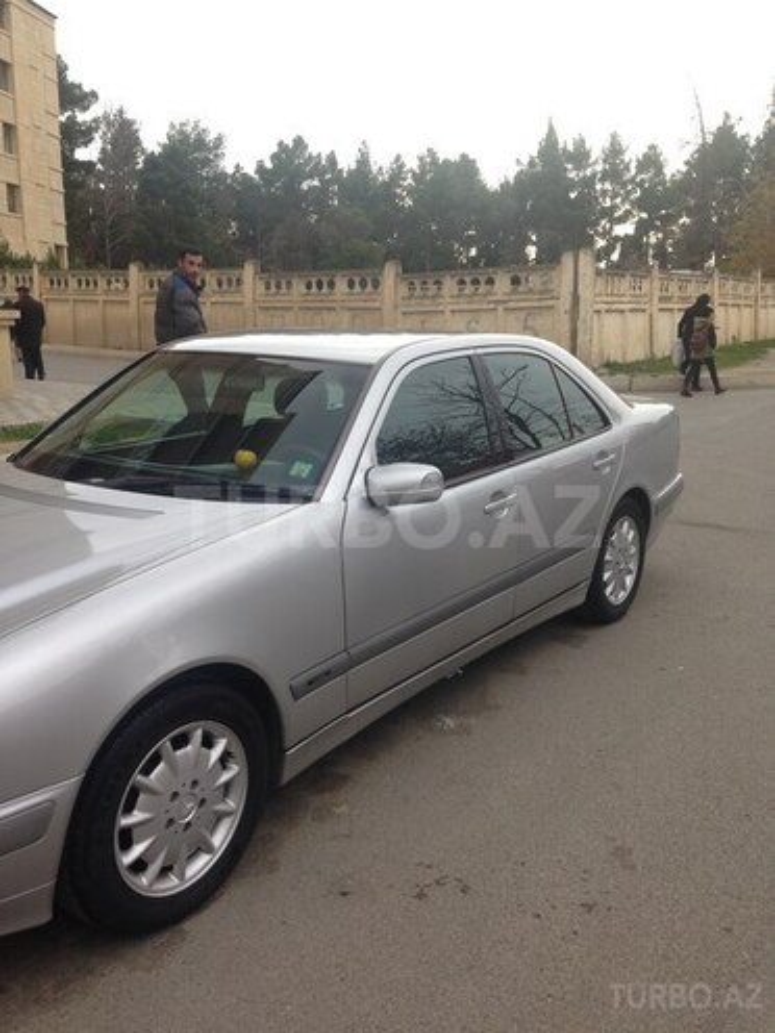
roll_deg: -1.8
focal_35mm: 33
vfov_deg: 55.4
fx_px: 985
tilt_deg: -13.8
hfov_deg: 42.9
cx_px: 388
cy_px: 516
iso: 50
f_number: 2.4
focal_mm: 4.12
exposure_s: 1/138
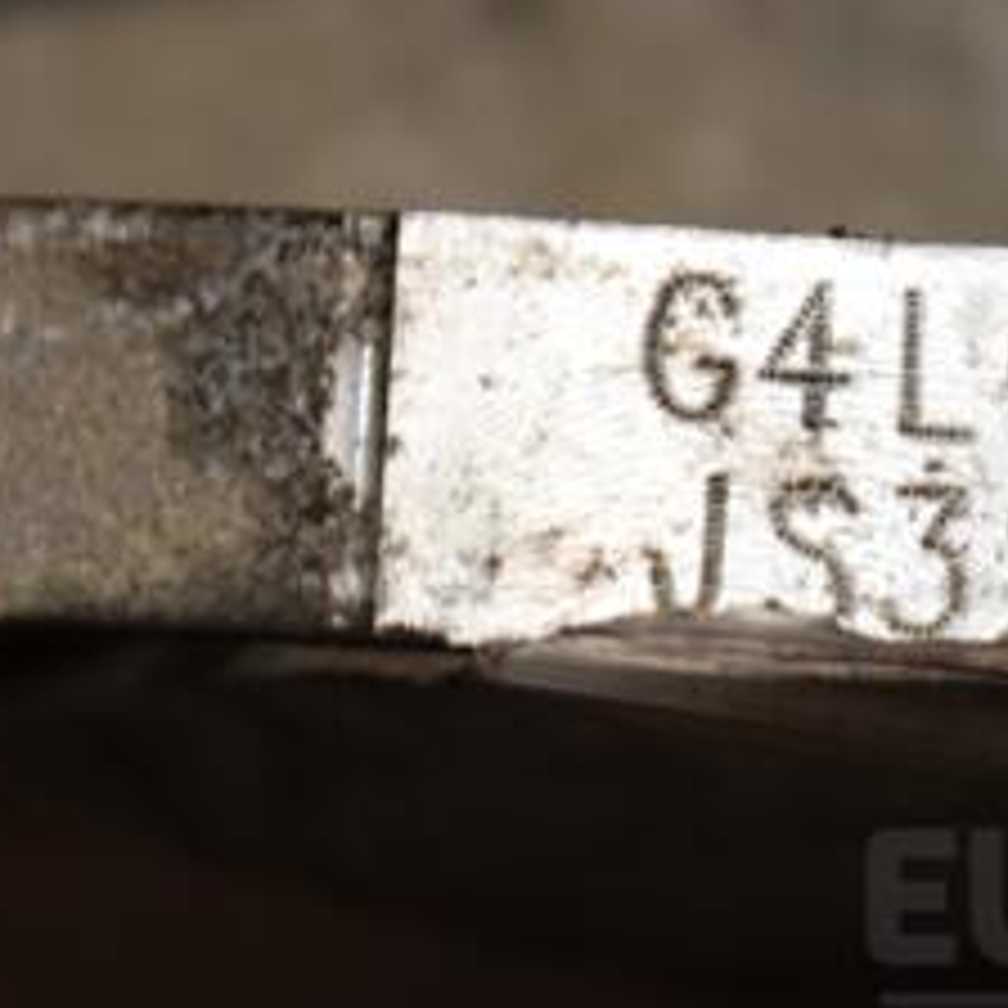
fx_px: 11832
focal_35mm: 359
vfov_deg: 4.9
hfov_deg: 4.9
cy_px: 297
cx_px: 783
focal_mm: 105
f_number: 5.6
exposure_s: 1/80
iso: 800
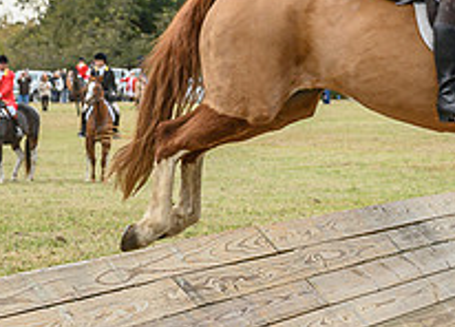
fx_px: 2279
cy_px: 251
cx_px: 157
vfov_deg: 8.2
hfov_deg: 11.4
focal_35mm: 176
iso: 400
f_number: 5
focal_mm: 41
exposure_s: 1/640
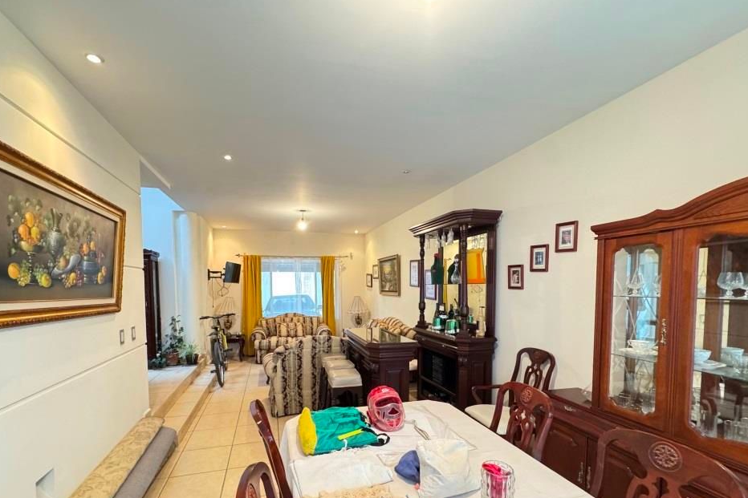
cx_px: 354
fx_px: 332
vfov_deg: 72.8
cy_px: 303
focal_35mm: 16
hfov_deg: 96.7
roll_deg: +1.4
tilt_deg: -2.5
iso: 1000
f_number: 2.2
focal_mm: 2.22
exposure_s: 1/60
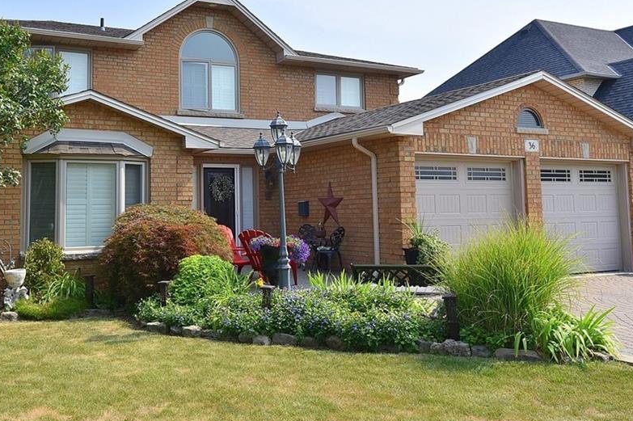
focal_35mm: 34
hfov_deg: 55.6
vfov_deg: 38.5
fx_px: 597
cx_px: 266
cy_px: 152
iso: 500
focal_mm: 26
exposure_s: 1/500
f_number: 13
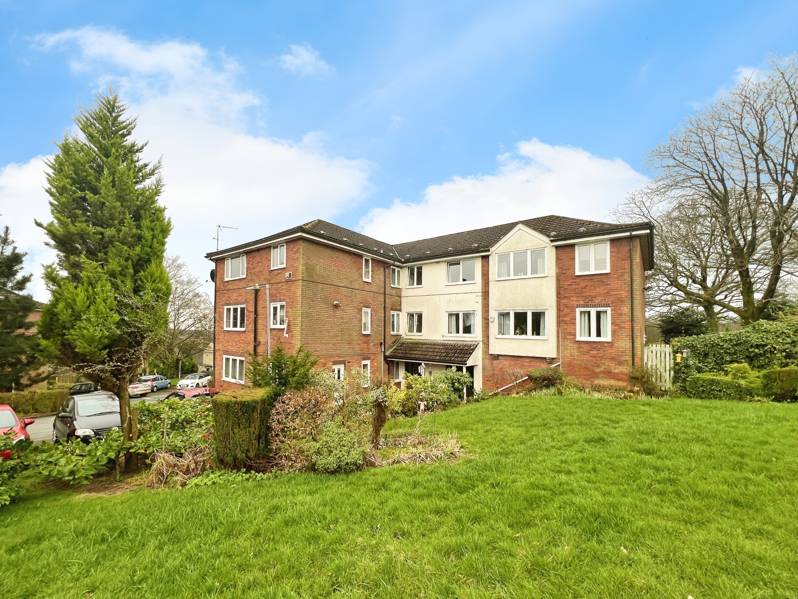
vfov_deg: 89.9
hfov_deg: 106.2
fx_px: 300
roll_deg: -1.4
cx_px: 399
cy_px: 300
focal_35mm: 13
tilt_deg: +3.4
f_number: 1.8
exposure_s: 1/99
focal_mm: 1.57
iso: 32
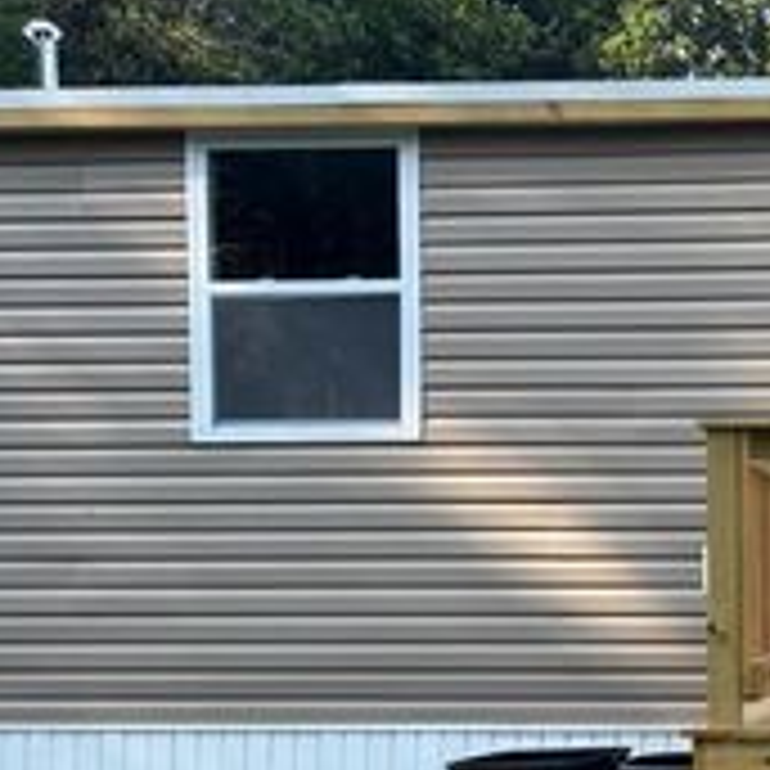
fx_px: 1686
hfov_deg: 23.4
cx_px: 932
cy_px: 651
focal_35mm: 67
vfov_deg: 25.1
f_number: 1.6
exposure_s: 1/792
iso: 50
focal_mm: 5.96
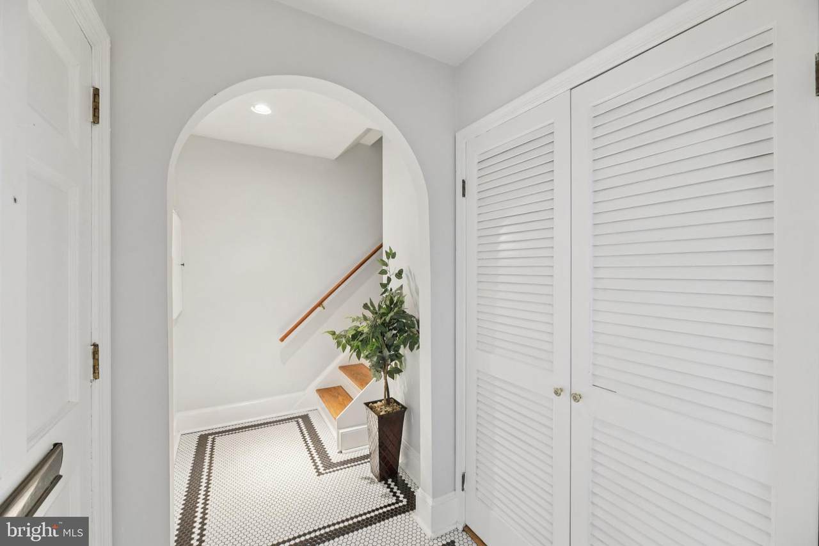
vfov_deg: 81.2
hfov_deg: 104.3
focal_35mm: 14
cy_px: 273
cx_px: 410
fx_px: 318
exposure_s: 1/6
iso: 400
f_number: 8
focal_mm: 14
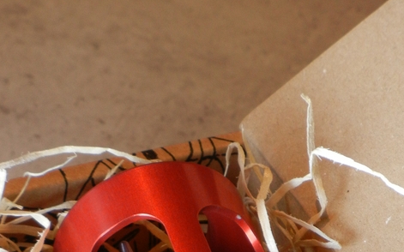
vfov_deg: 2.5
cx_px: 204
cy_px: 381
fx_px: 5844
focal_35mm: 531
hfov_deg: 4.0
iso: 249
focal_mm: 47.2
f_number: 5.1
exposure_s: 1/30
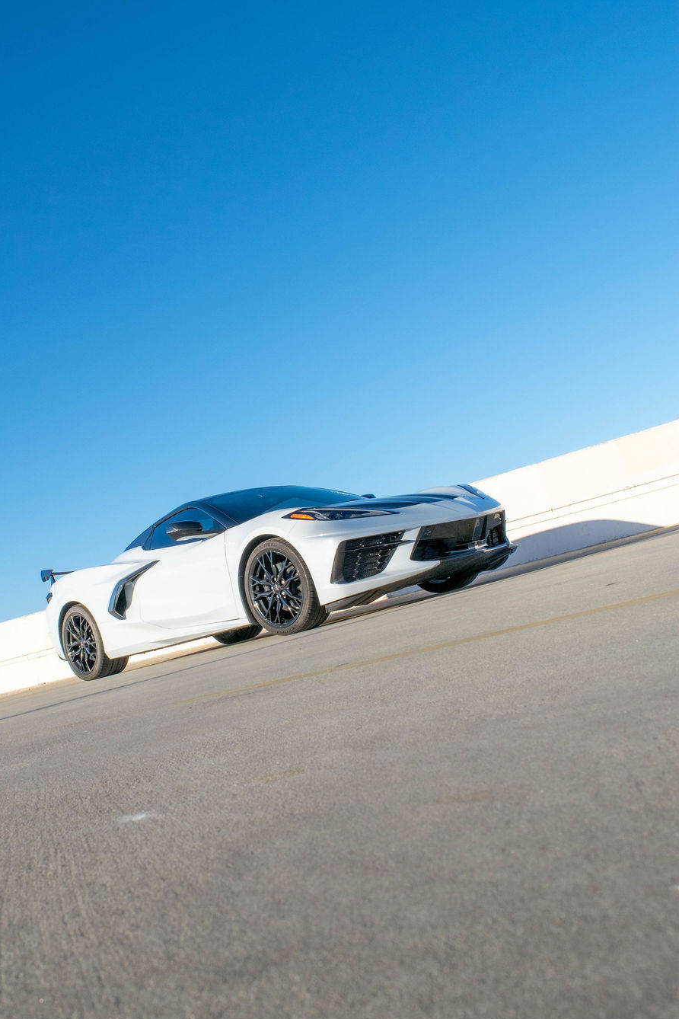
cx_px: 290
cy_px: 487
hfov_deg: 42.2
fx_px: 877
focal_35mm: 31
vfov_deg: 60.3
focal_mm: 18
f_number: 11
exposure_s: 1/500
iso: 280
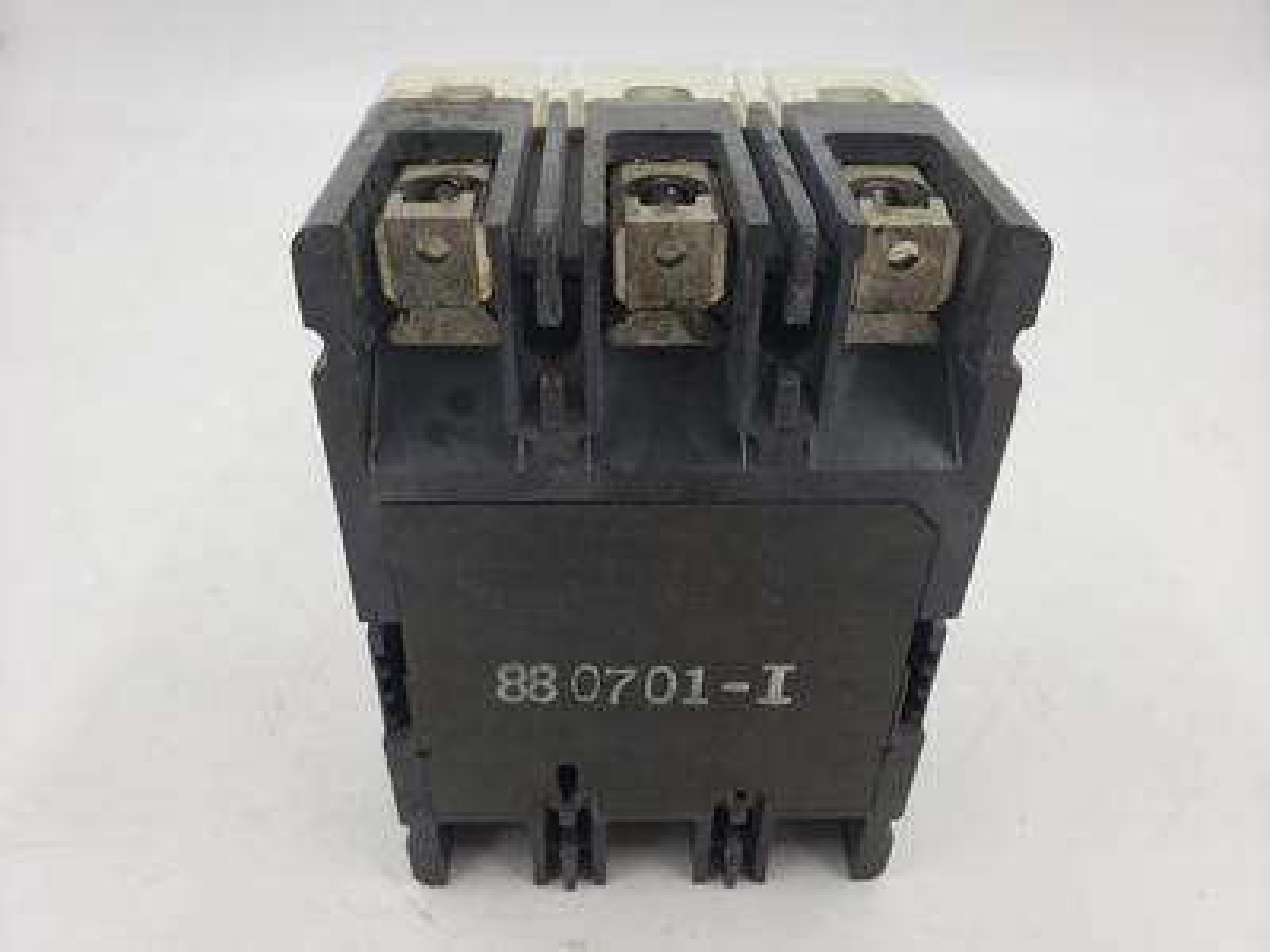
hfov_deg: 67.3
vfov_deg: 53.1
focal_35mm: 26
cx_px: 635
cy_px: 476
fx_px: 954
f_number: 2.4
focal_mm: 4.3
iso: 50
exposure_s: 1/143
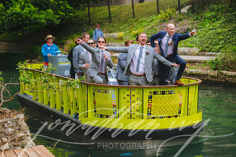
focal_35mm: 85
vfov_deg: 16.1
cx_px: 118
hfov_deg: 23.9
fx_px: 557
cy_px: 78
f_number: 2
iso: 200
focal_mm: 85
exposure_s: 1/2000
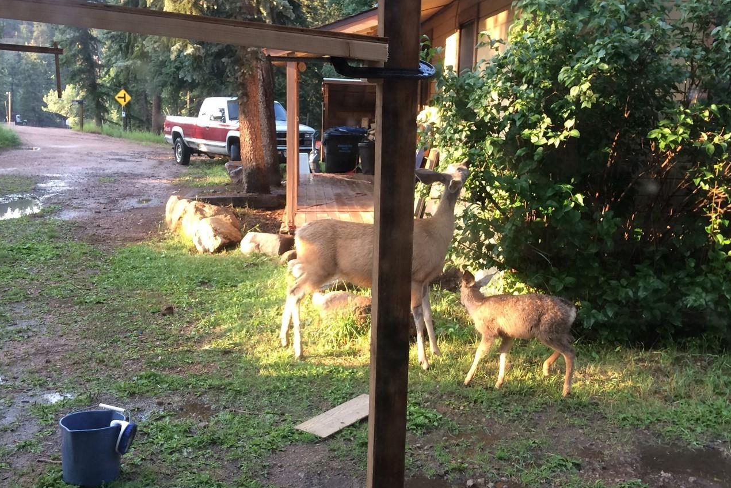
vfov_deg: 35.0
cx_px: 391
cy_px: 281
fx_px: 772
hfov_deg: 50.7
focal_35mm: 38
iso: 40
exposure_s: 1/40
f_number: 2.2
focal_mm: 4.15
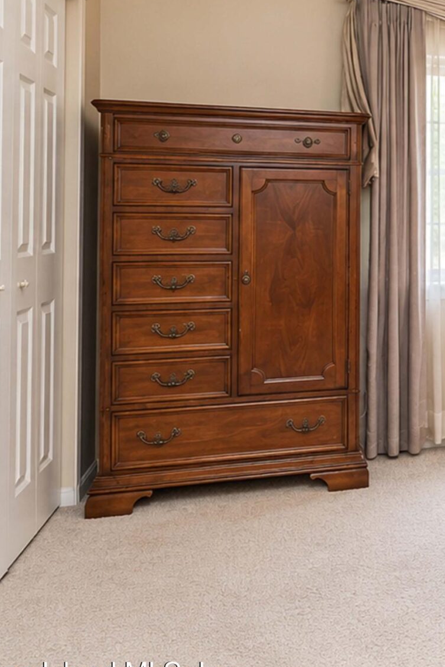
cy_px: 215
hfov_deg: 29.2
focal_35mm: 34
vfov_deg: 54.5
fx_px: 630
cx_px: 615
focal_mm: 10
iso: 2000
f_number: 9
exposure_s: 1/100
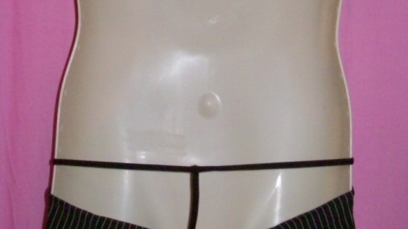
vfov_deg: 16.2
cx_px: 209
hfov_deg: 28.6
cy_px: 64
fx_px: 800
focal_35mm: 74
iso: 160
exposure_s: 1/73.6
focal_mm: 7.6
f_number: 3
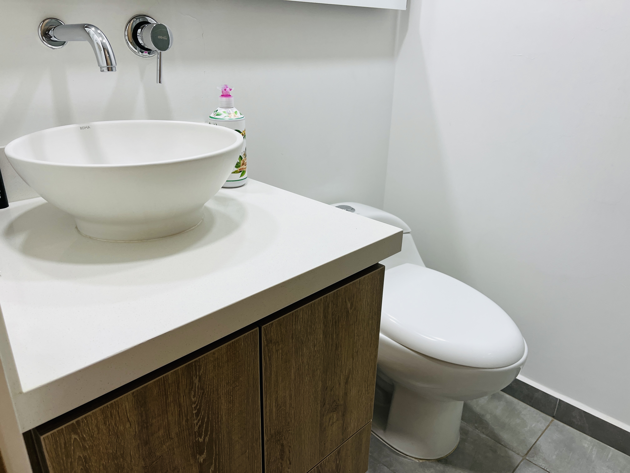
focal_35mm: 26
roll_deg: -0.6
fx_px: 473
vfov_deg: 53.1
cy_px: 236
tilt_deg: -21.6
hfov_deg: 67.3
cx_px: 315
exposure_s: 1/120
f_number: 1.6
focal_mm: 5.1
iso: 100
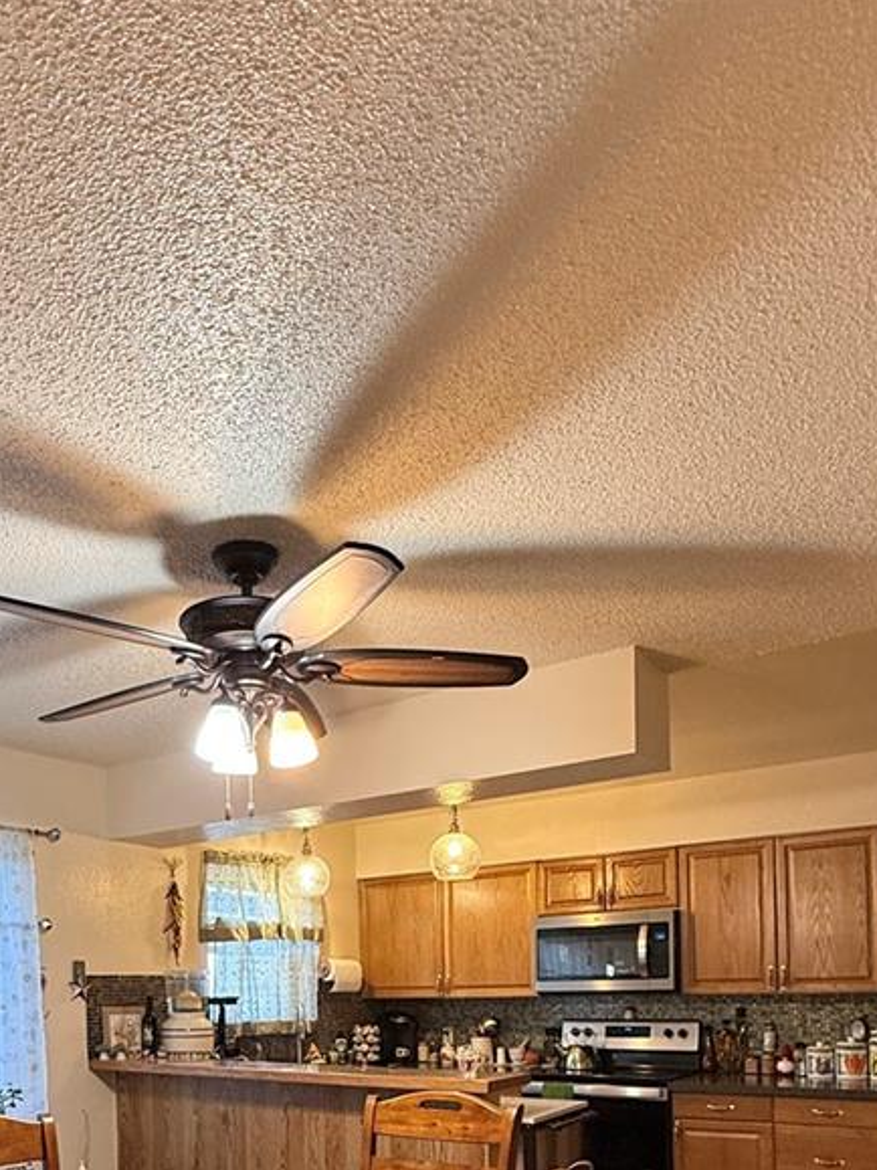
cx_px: 291
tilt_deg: +2.1
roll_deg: +0.4
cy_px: 996
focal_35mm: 29
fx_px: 980
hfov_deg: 47.4
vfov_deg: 55.5
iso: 200
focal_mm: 2.22
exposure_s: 1/60
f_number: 2.2
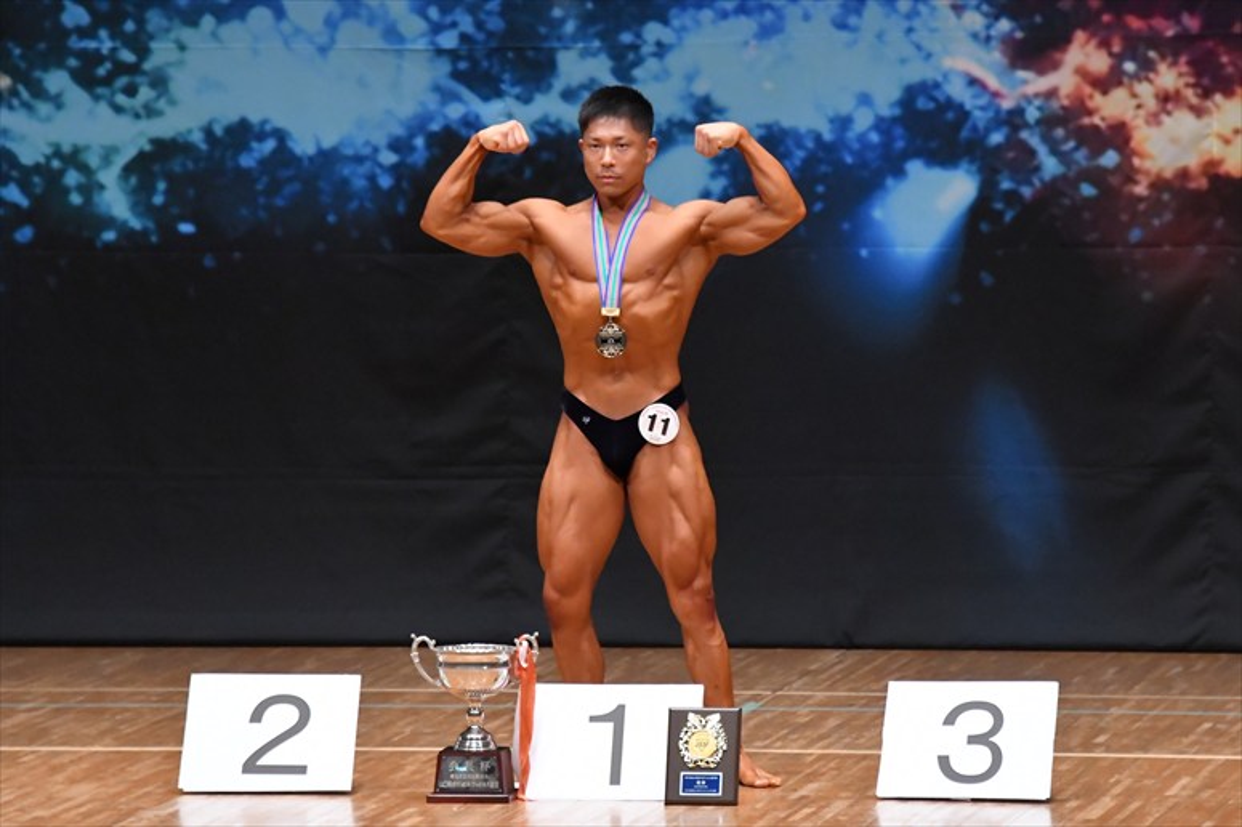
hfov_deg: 7.2
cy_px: 414
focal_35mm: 285
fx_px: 9828
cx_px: 621
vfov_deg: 4.8
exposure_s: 1/400
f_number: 5.6
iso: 6400
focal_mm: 190
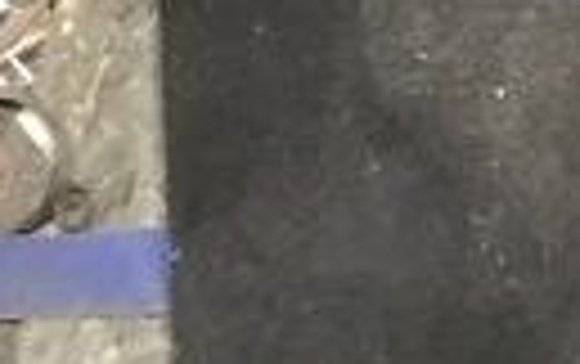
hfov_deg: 12.2
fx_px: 2327
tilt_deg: -83.8
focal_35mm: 147
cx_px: 1254
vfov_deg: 8.2
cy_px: -515
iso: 100
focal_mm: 3.99
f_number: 1.8
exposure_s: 1/5
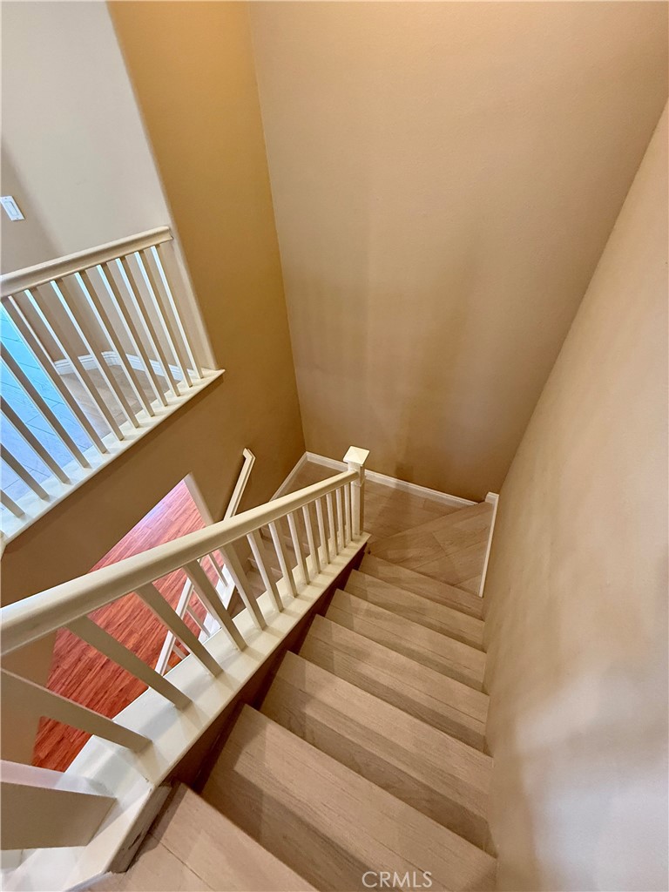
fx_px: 361
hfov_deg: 85.7
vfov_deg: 102.1
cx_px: 334
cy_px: 446
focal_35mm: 14
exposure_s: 1/60
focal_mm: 2.22
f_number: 2.2
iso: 500
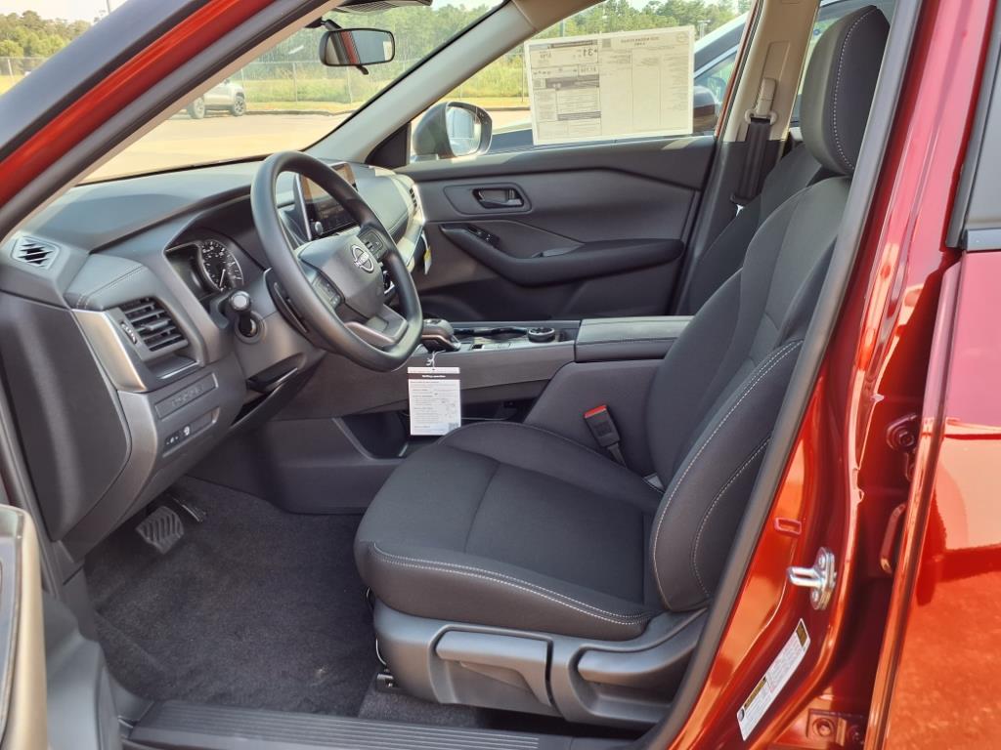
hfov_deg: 65.3
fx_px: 781
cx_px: 500
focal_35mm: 27
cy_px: 375
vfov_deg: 51.4
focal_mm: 3.58
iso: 40
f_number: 1.9
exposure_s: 1/143
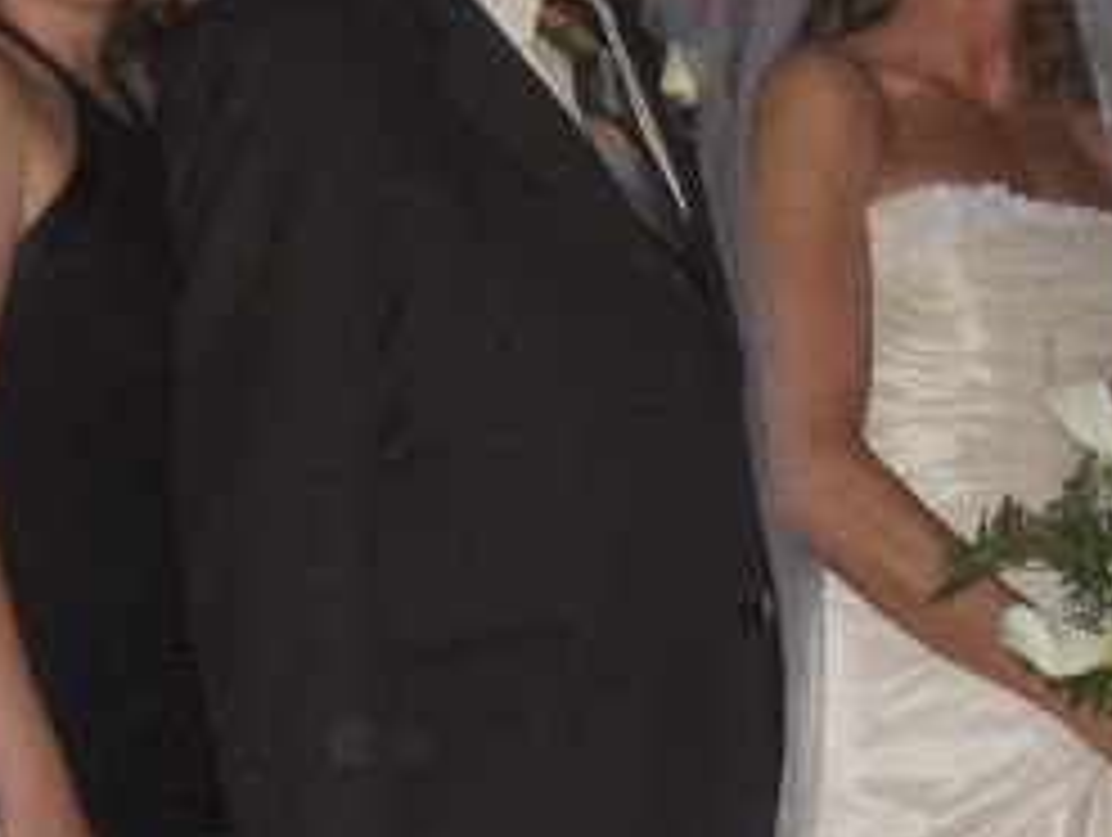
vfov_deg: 11.1
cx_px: 738
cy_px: 662
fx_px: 4279
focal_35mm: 133
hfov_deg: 14.8
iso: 100
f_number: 3.5
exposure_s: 1/60
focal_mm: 6.5
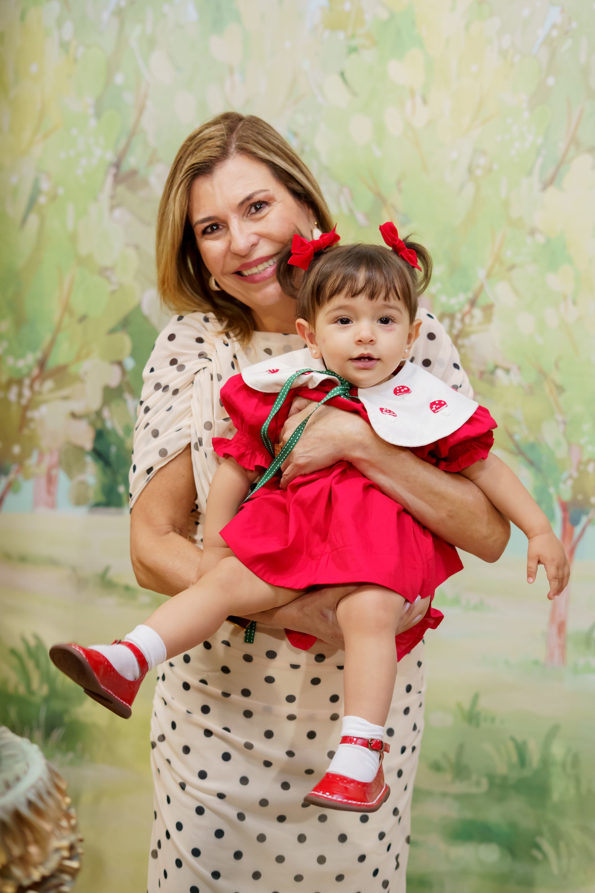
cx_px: 298
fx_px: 1239
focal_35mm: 50
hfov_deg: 27.0
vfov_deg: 39.6
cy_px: 446
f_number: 2.8
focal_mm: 50
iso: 1600
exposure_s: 1/250
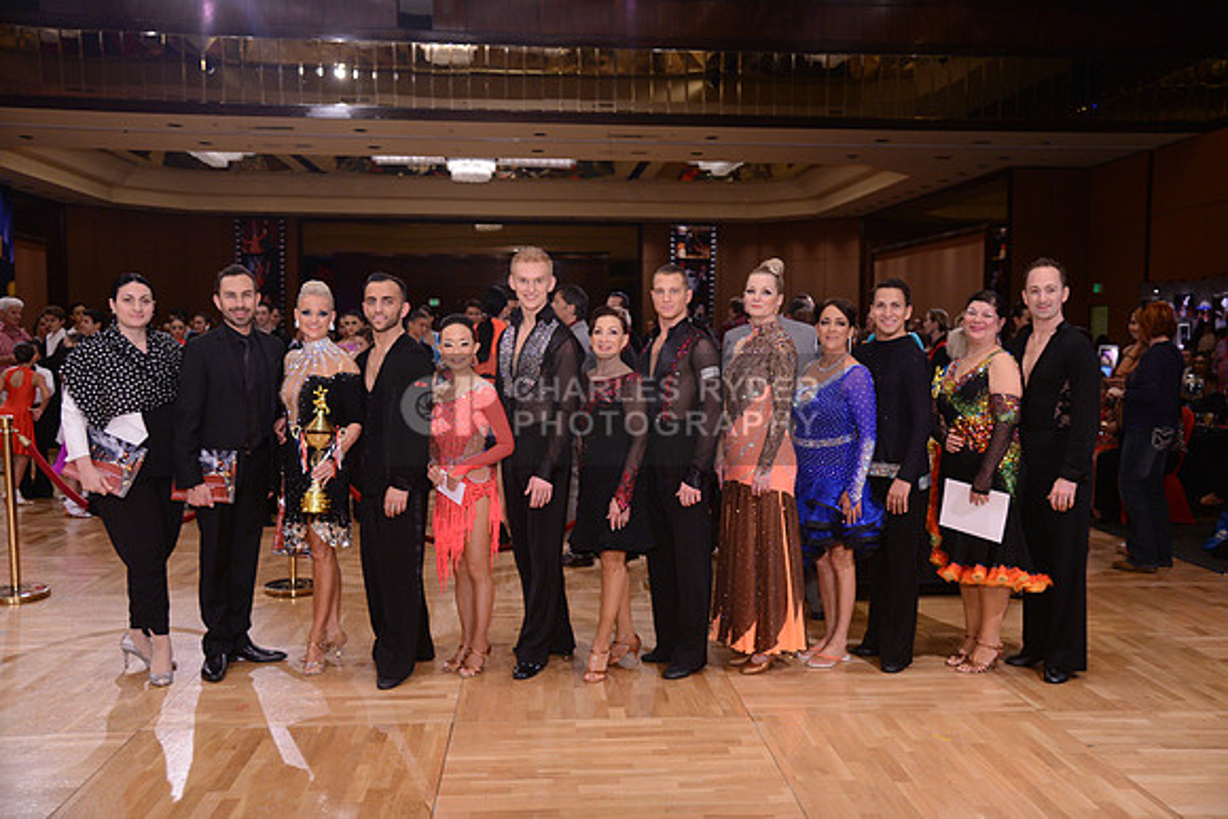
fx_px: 1194
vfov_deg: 37.9
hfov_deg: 54.4
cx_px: 614
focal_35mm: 35
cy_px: 410
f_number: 4
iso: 1600
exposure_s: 1/250
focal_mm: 35
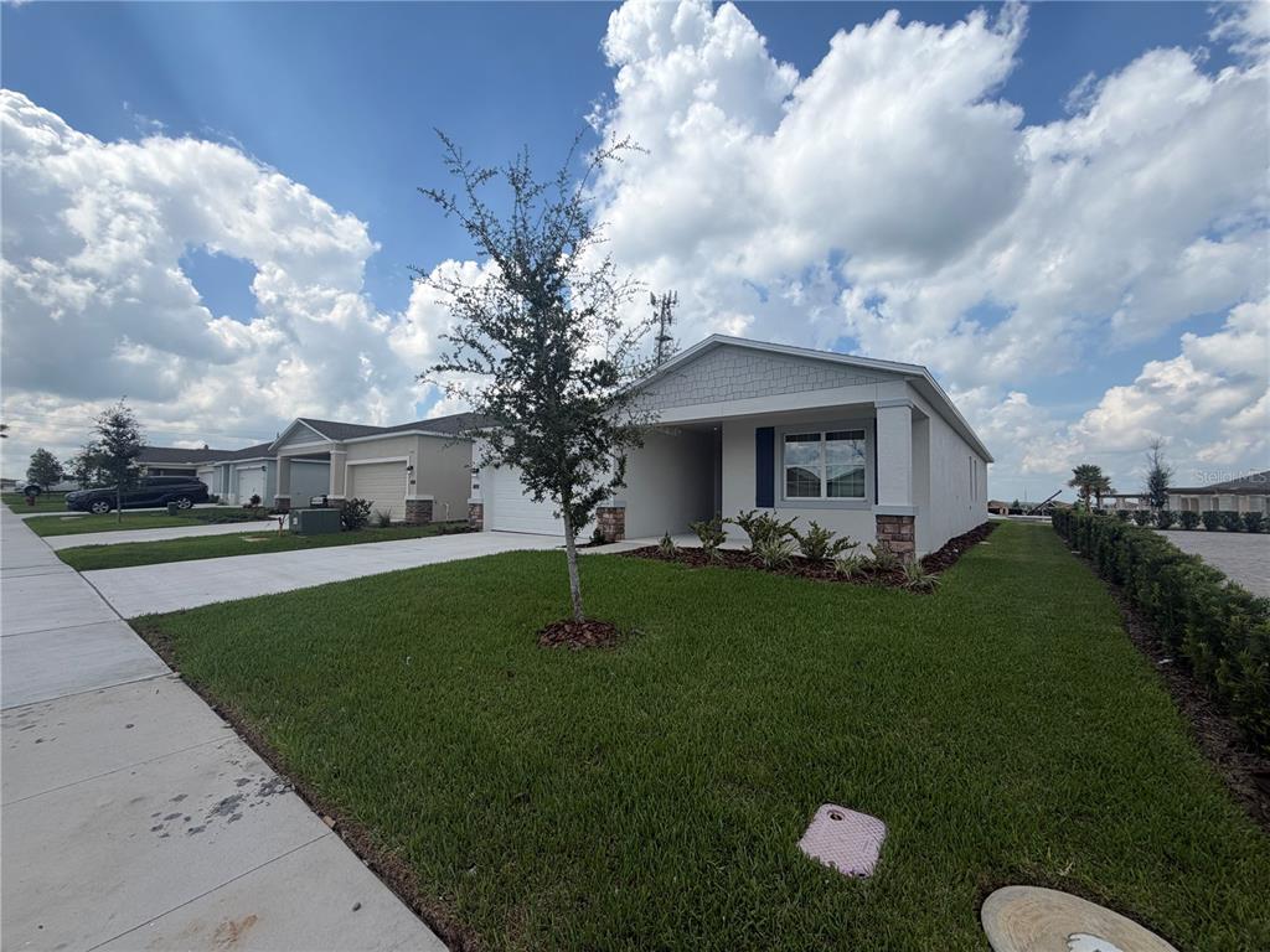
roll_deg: -0.1
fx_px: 514
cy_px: 476
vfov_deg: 85.7
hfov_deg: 102.1
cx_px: 635
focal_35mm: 14
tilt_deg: +3.9
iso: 20
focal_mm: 2.22
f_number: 2.2
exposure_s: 1/1339
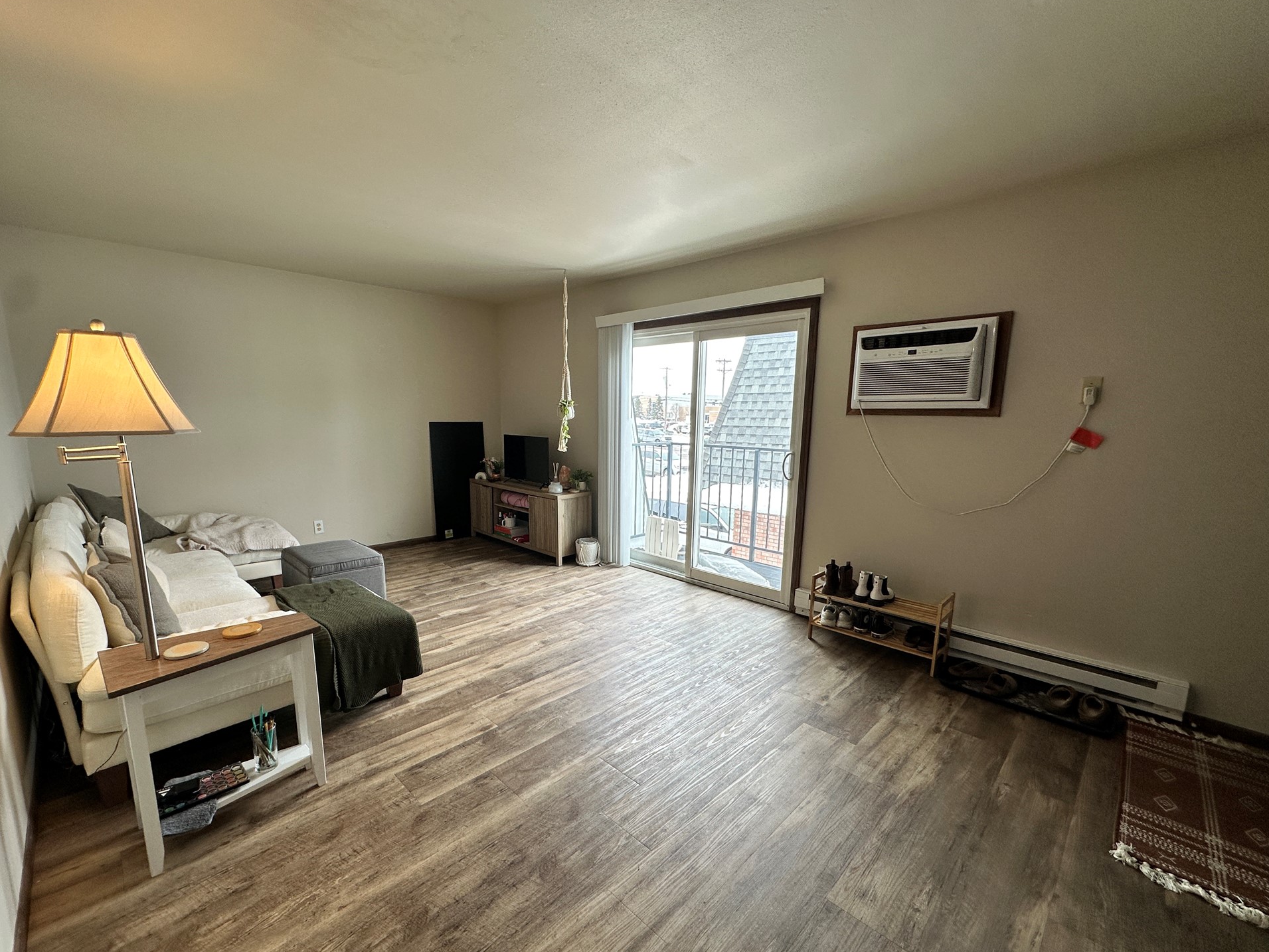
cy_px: 503
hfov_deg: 98.1
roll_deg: -0.3
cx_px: 616
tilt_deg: -9.7
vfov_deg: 81.7
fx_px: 550
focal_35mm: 15
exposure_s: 1/120
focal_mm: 2.22
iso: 50
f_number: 2.2
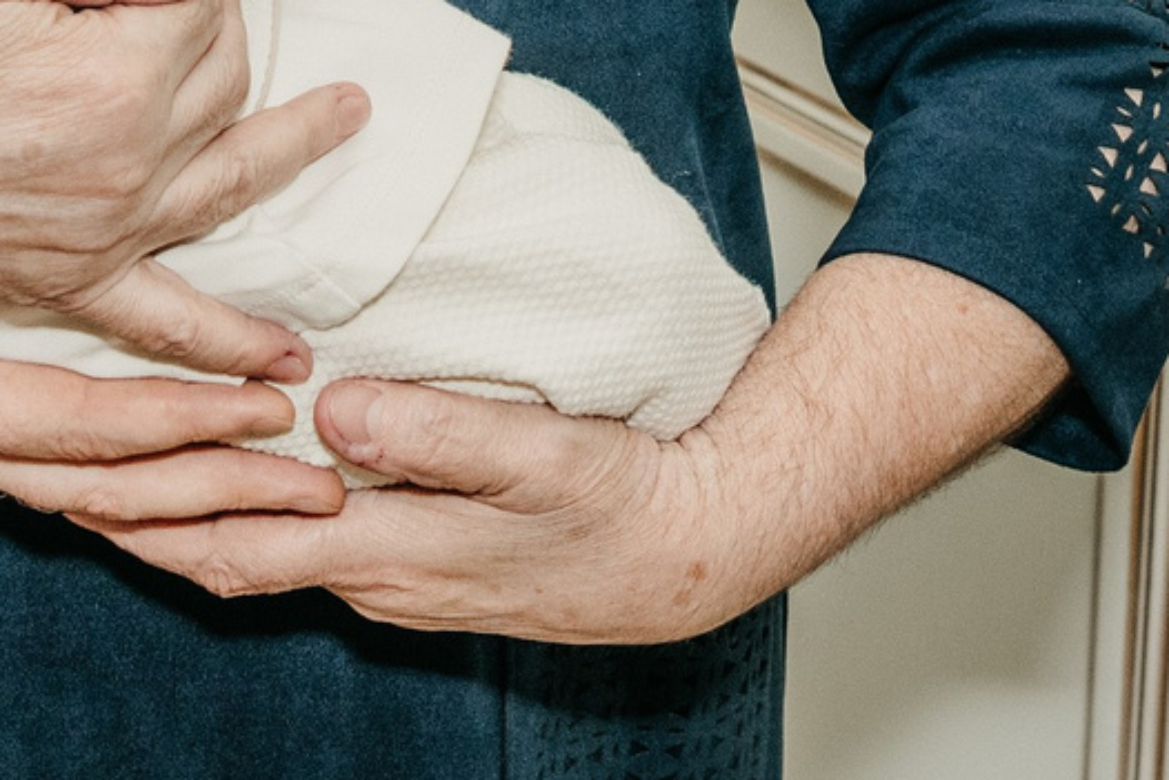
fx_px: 4157
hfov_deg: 15.9
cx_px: 225
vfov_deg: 9.6
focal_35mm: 128
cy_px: -1019
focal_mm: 24
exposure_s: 1/160
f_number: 4.5
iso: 320
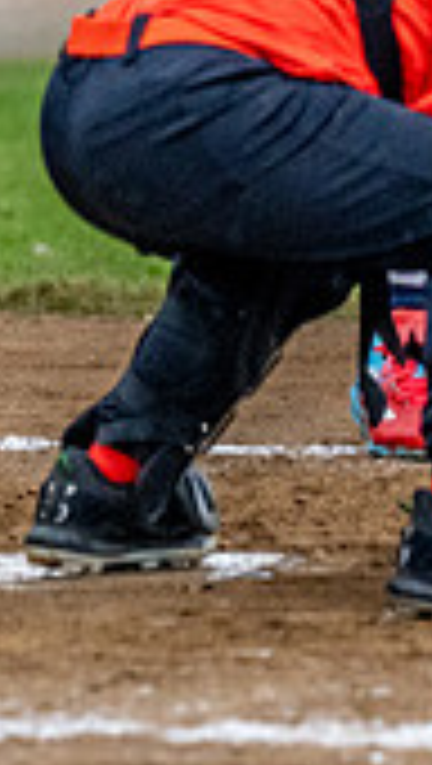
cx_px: 297
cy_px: 235
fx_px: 19045
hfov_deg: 1.3
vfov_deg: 2.3
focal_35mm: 938
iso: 2000
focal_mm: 160
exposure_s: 1/1000
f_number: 2.8
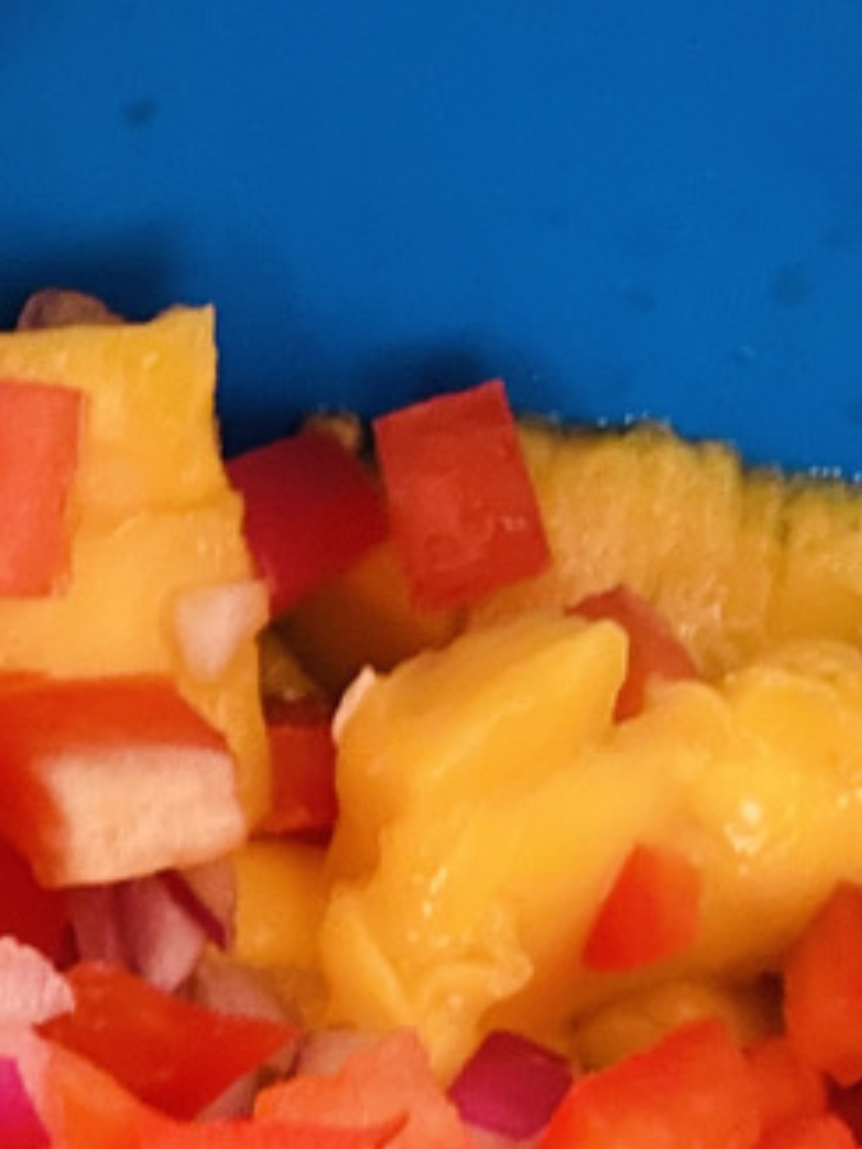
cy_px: 1789
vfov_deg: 20.1
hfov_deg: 17.8
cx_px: 141
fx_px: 2721
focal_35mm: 82
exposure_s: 1/11
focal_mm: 4.25
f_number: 1.8
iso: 500
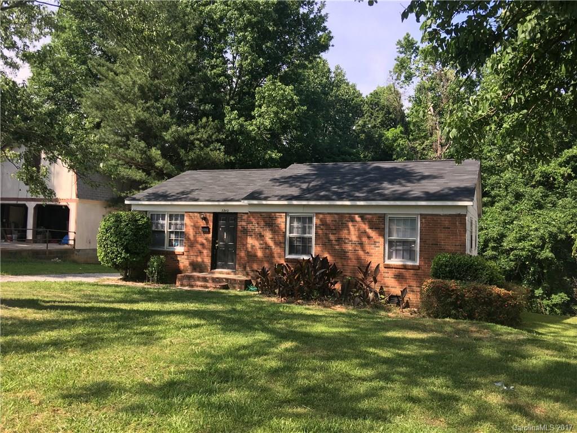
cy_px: 216
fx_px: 483
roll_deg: -2.2
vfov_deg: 48.2
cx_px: 288
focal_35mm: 29
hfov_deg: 61.7
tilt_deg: +4.2
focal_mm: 4.15
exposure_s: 1/549
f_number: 2.2
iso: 25
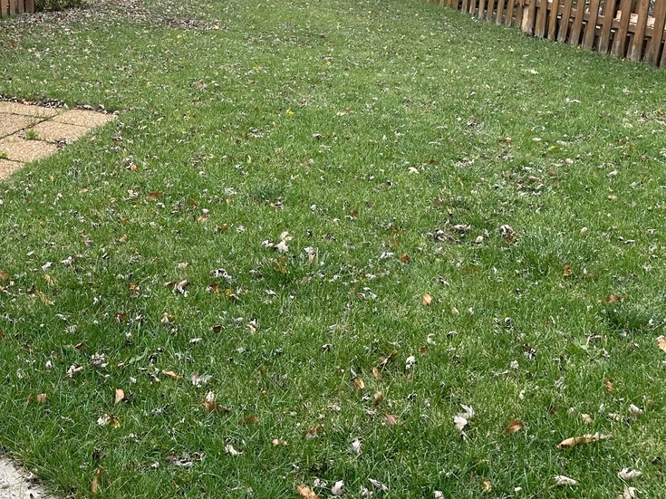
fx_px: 904
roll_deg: -1.0
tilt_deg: -19.5
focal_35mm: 47
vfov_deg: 30.8
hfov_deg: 39.1
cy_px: 201
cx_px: 150
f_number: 1.78
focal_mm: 6.86
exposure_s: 1/850
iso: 80
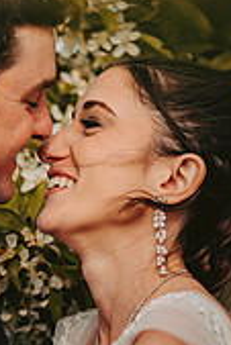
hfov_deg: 4.3
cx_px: 33
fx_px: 3073
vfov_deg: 6.4
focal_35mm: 320
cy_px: 169
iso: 500
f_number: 2.8
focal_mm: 120
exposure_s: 1/2500
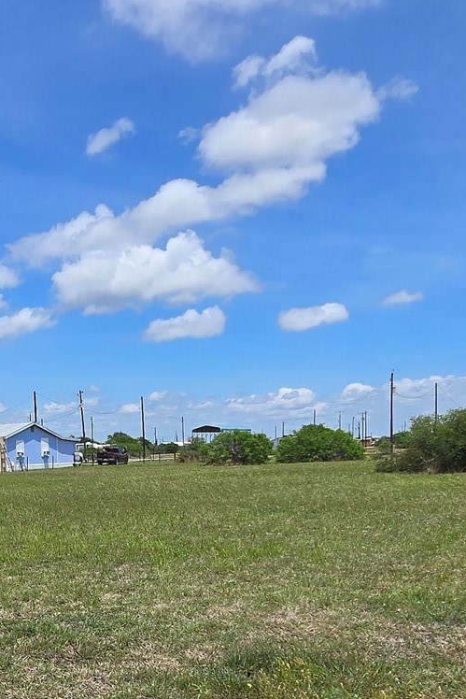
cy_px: 497
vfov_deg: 50.4
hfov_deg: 34.2
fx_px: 718
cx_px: 57
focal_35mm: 37
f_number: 2.2
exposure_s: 1/1915
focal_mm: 1.7
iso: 25
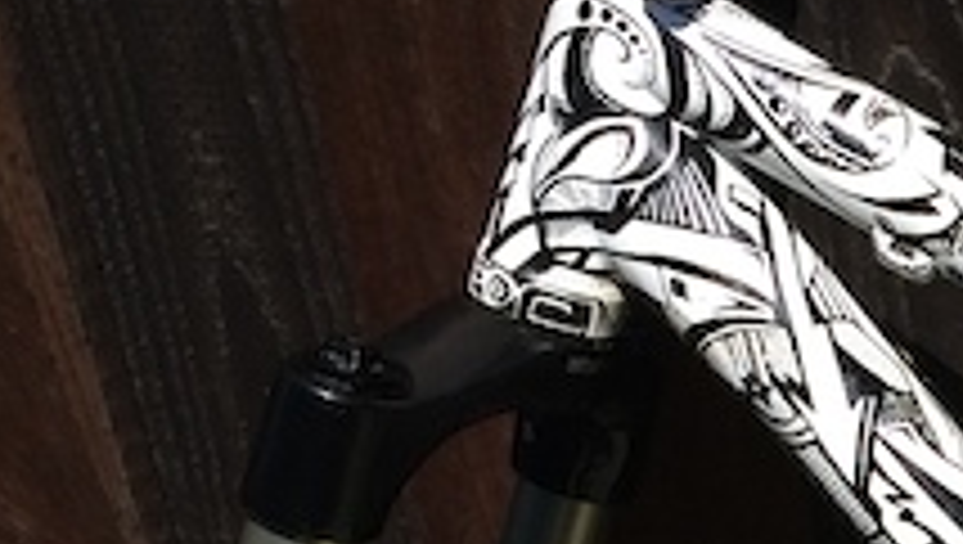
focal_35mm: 151
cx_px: 1904
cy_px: 1007
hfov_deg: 12.6
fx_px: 3861
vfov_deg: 7.8
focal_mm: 4.15
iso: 32
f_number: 2.2
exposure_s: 1/2160
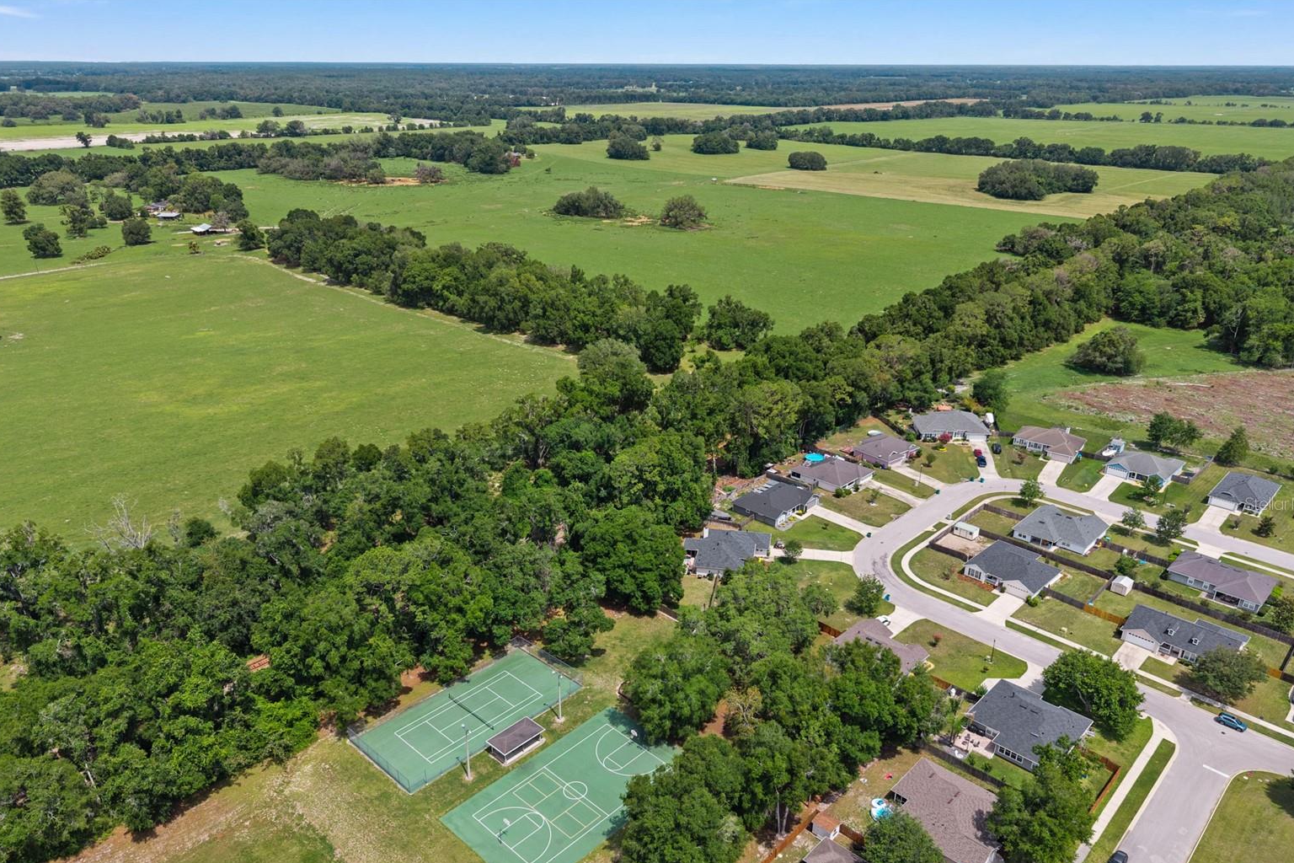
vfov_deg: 49.3
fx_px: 934
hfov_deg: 69.4
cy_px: 503
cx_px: 650
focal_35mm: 26
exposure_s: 1/3000
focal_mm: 8.67
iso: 150
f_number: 1.8
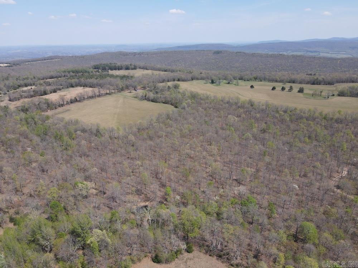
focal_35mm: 24
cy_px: 134
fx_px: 248
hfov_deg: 71.6
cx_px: 179
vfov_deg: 56.8
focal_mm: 4.5
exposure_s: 1/30
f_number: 2.8
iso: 100
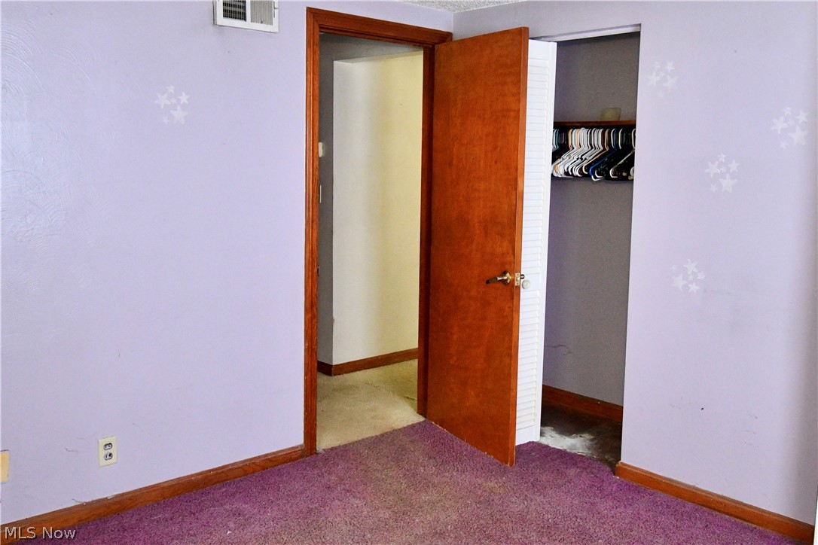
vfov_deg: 43.6
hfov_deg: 61.9
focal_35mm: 30
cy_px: 272
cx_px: 409
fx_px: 682
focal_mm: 20
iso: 6400
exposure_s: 1/30
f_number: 5.6
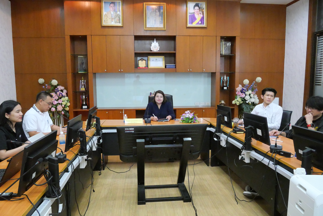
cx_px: 162
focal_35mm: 24
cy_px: 108
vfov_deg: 53.2
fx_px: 215
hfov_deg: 73.7
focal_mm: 12
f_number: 5.6
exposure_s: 1/80
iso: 6400
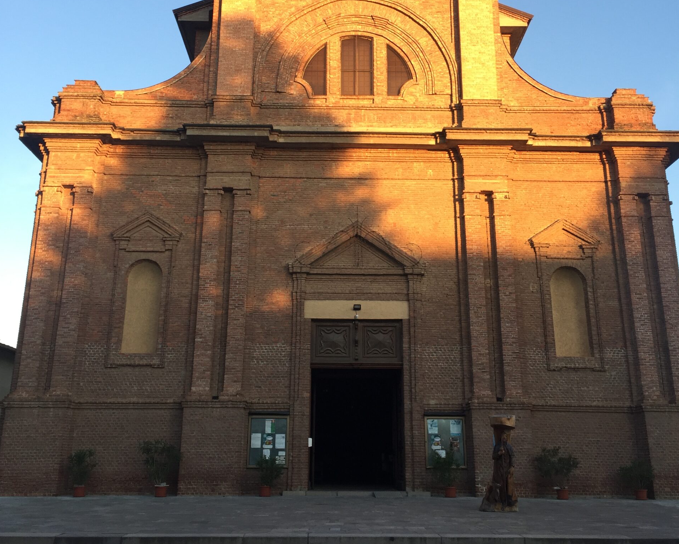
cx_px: 340
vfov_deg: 38.8
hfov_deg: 47.9
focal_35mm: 38
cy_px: 195
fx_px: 764
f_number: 2.2
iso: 32
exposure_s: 1/156
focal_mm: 4.15
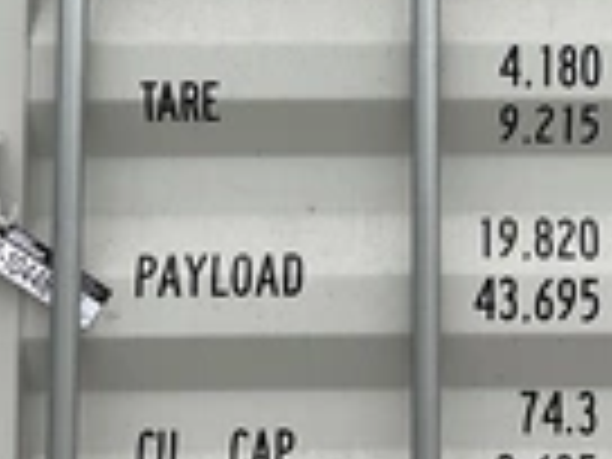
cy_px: -40
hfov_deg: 22.8
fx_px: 1503
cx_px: 468
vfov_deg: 16.8
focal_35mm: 85
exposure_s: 1/342
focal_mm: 3
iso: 25
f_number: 1.8
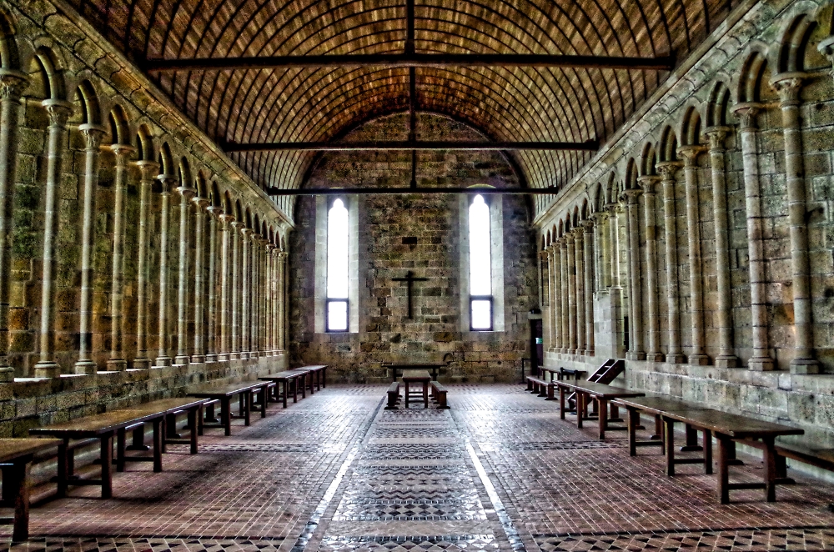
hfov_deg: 62.0
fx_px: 693
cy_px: 276
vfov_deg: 43.4
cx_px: 417
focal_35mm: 30
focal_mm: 20
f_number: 5.6
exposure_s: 1/50
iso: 3200
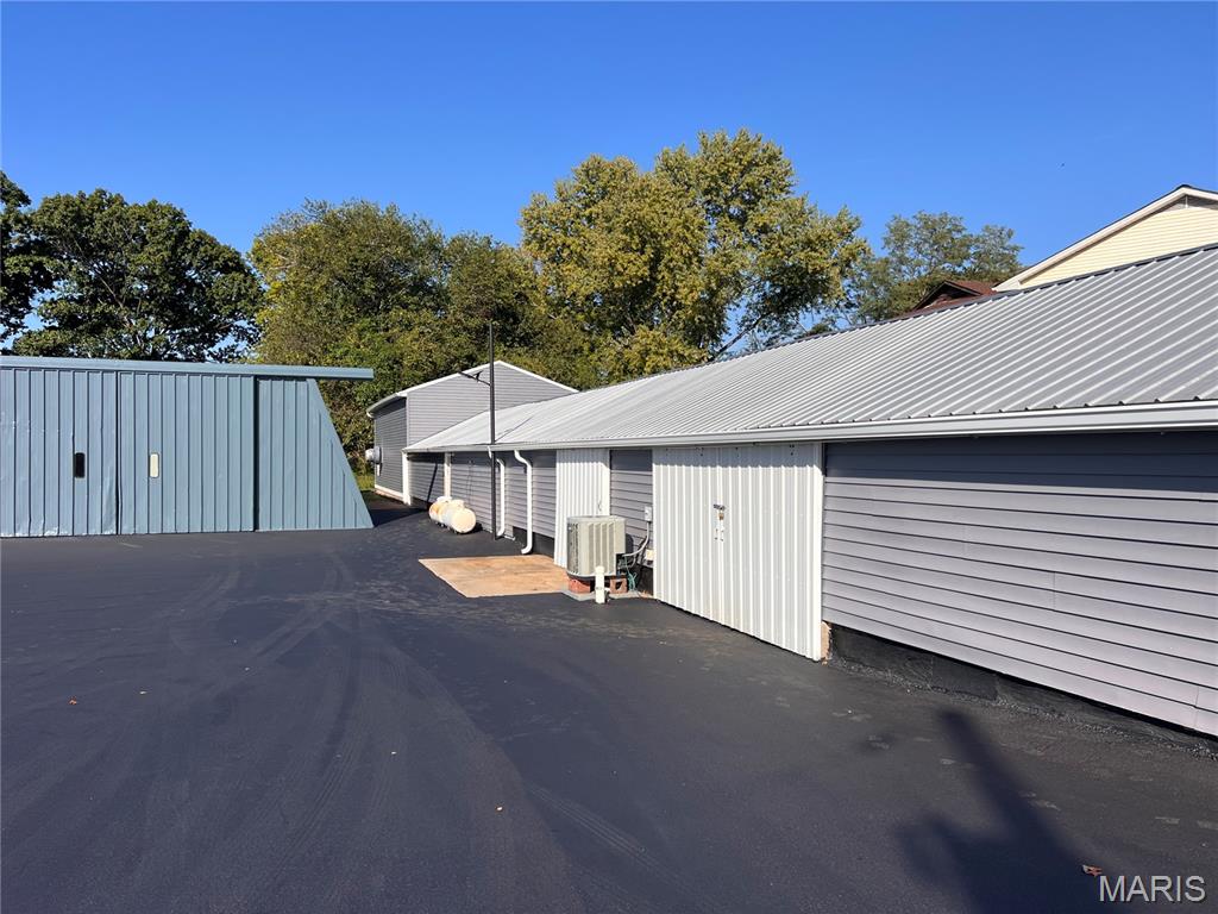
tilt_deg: -0.3
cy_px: 457
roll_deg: -0.7
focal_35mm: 26
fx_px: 915
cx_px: 609
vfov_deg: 53.1
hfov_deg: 67.3
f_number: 1.5
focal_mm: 5.7
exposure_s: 1/4444
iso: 50
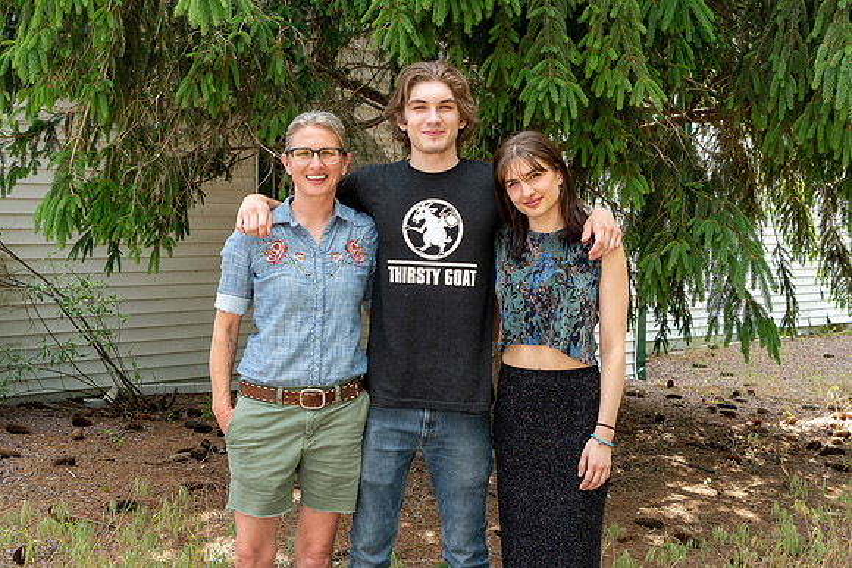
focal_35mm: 54
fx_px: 1277
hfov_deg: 36.9
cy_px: 275
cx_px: 423
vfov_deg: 25.1
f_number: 4
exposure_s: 1/200
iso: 160
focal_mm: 32
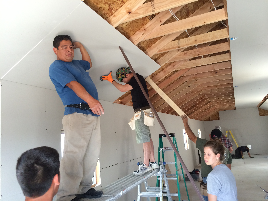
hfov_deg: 60.0
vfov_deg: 46.8
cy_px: 100
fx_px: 232
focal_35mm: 30
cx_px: 134
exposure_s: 1/30
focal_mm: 4.12
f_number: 2.2
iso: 64
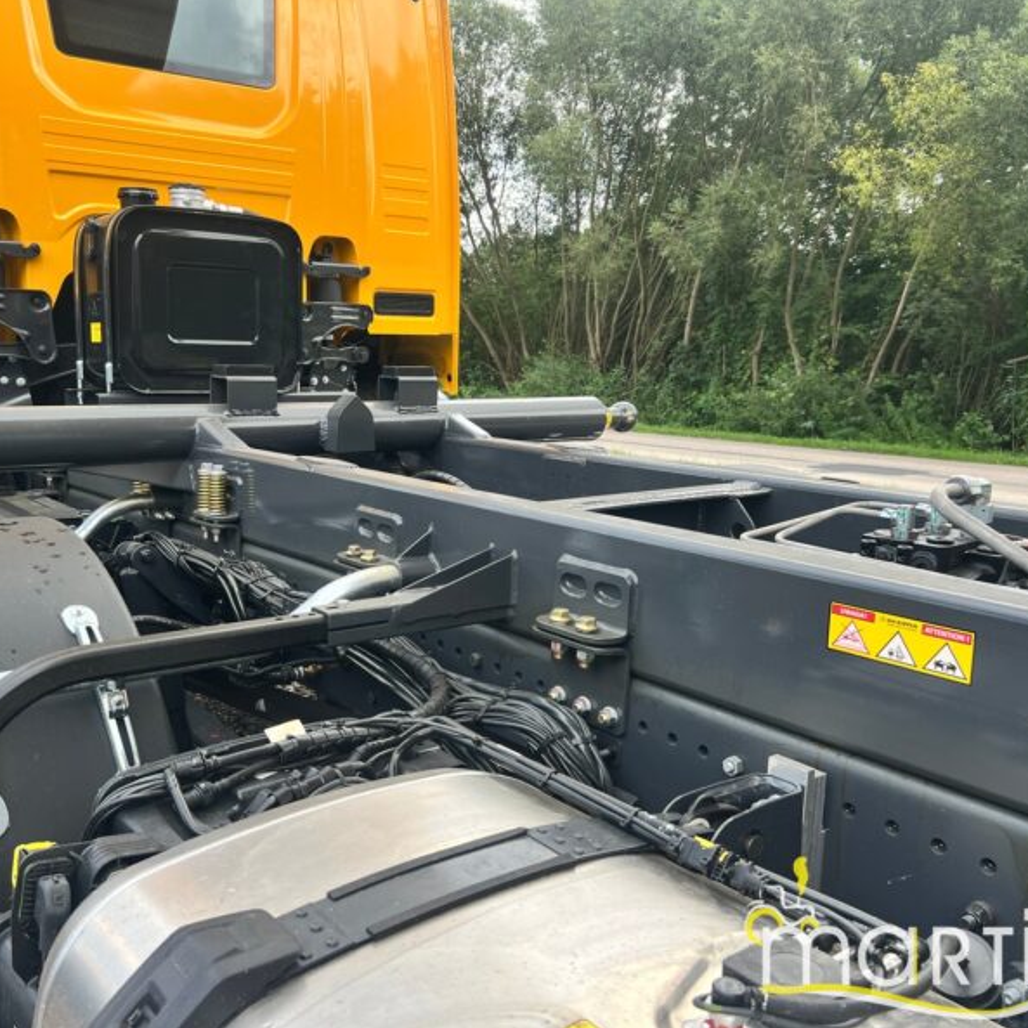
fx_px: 1042
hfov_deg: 52.2
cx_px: 416
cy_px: 513
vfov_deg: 52.5
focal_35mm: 31
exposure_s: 1/775
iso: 50
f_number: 1.5
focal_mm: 5.7
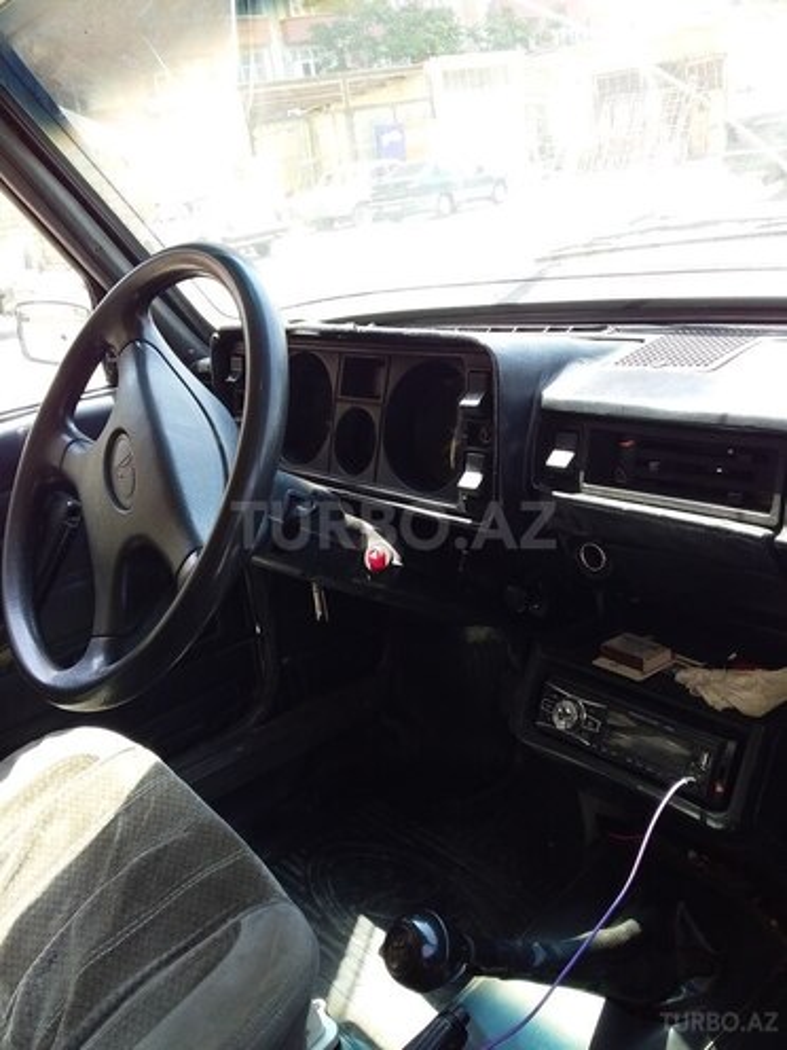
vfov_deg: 58.4
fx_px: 940
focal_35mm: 31
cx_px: 394
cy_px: 525
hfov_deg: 45.4
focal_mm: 3.3
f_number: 2.2
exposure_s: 1/101
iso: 40
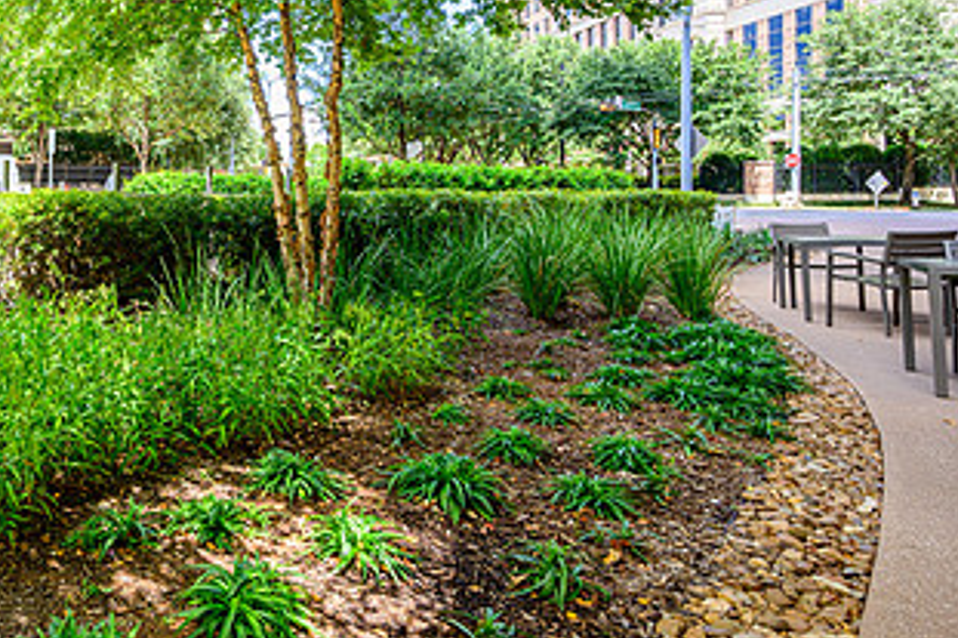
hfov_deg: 58.4
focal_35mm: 27
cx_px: 110
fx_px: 718
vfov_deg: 47.0
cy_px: 203
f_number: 11
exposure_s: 1/15
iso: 100
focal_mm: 14
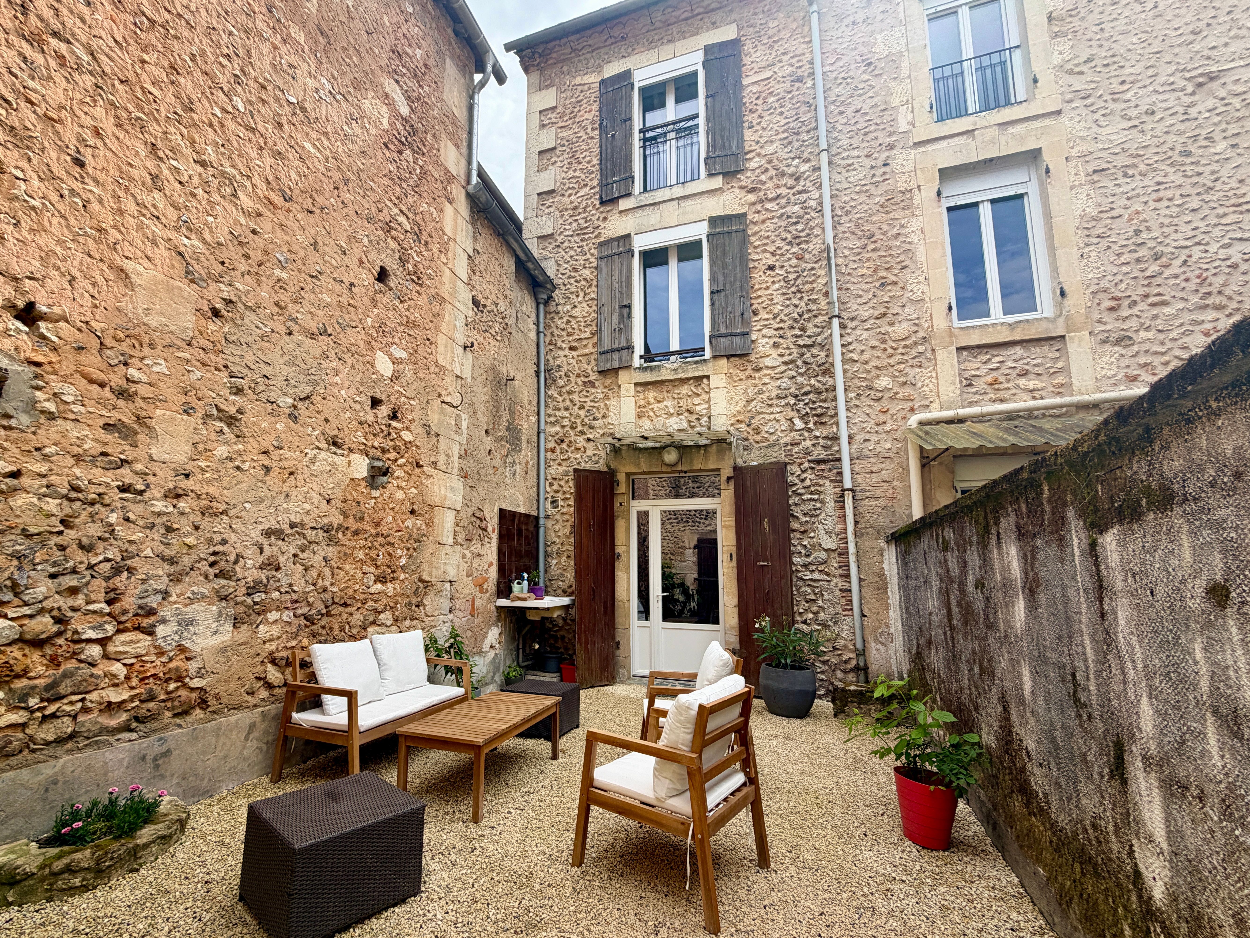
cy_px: 491
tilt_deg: +9.1
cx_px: 583
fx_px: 542
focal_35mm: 15
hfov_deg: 98.0
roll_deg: +0.3
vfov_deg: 81.7
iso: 40
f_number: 2.2
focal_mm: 2.22
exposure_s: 1/631
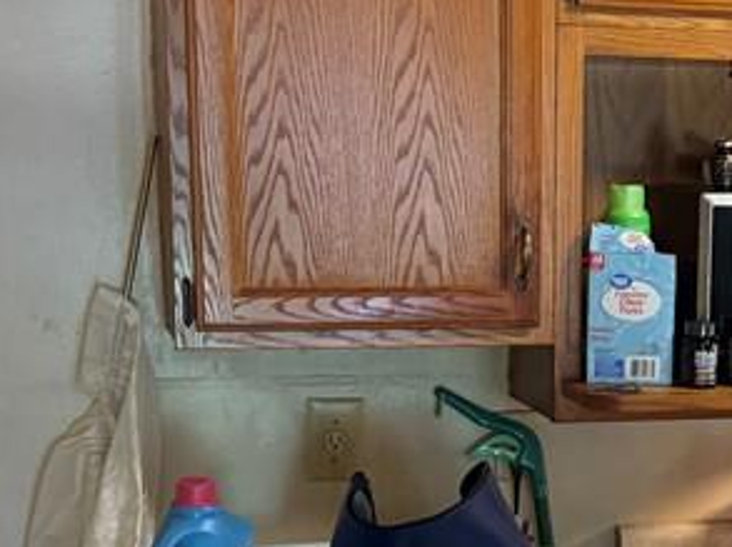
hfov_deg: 22.8
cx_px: 635
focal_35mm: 84
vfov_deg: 17.4
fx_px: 1774
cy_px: 435
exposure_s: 1/60
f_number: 1.78
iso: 400
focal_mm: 6.76
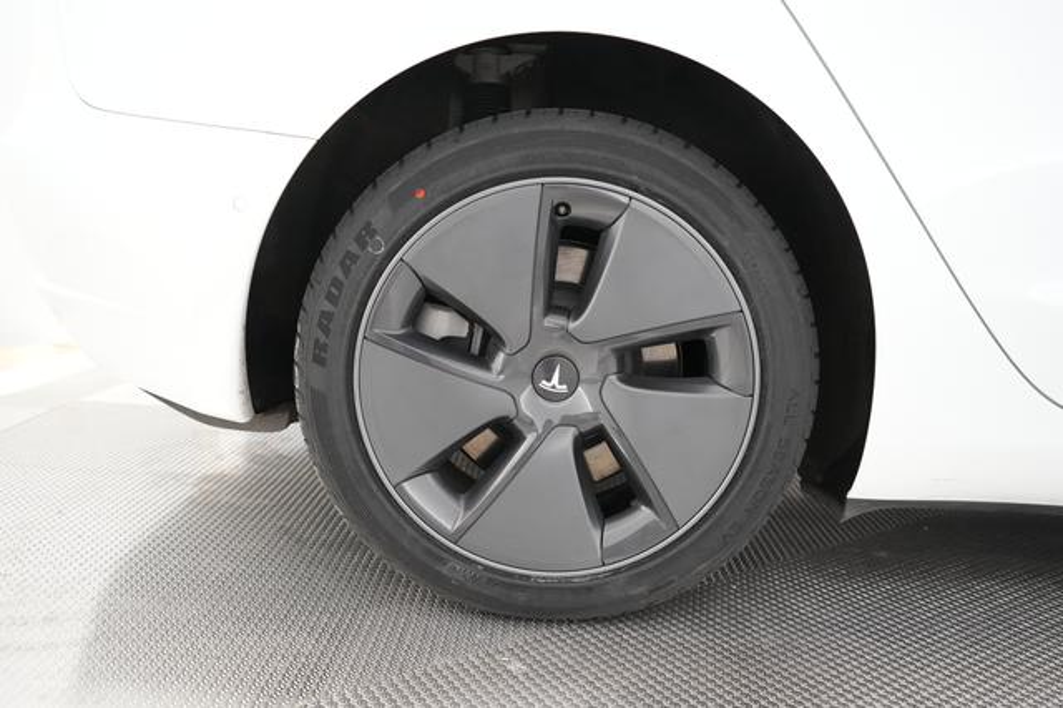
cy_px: 354
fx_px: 826
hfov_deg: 65.5
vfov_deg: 46.4
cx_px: 532
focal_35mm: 28
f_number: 2.8
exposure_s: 1/320
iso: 6400
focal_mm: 28
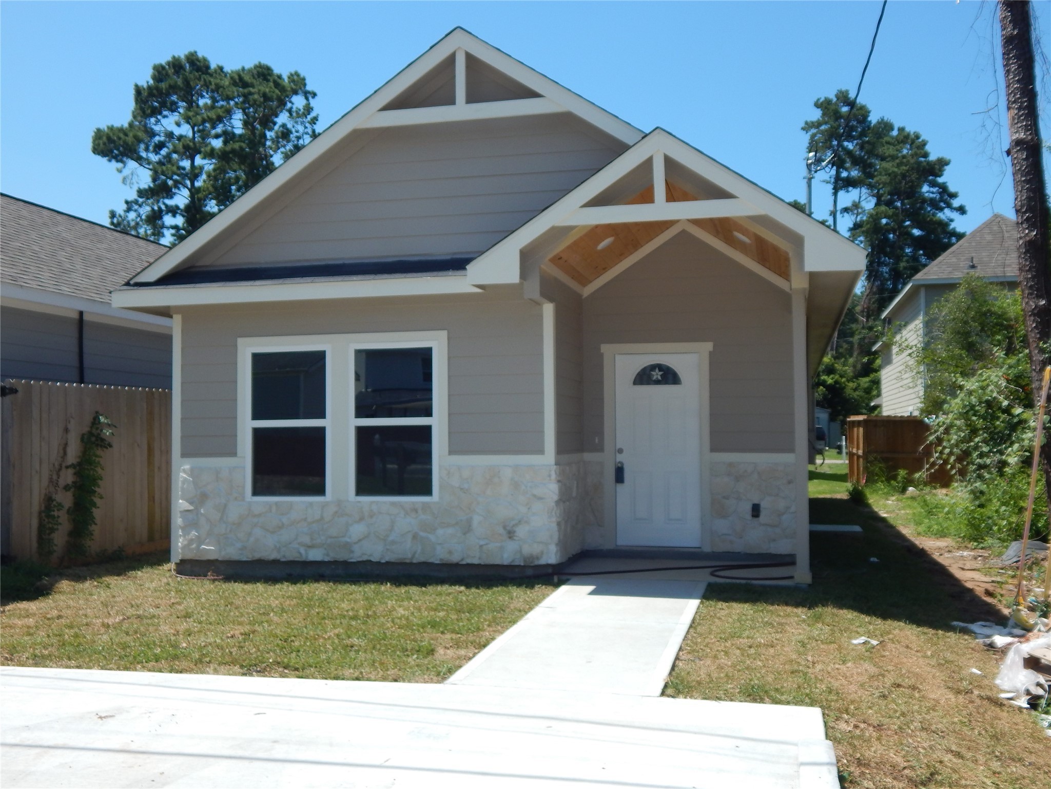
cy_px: 394
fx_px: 1032
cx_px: 526
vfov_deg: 41.8
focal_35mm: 34
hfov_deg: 54.0
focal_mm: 6.1
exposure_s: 1/400
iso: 125
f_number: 6.7
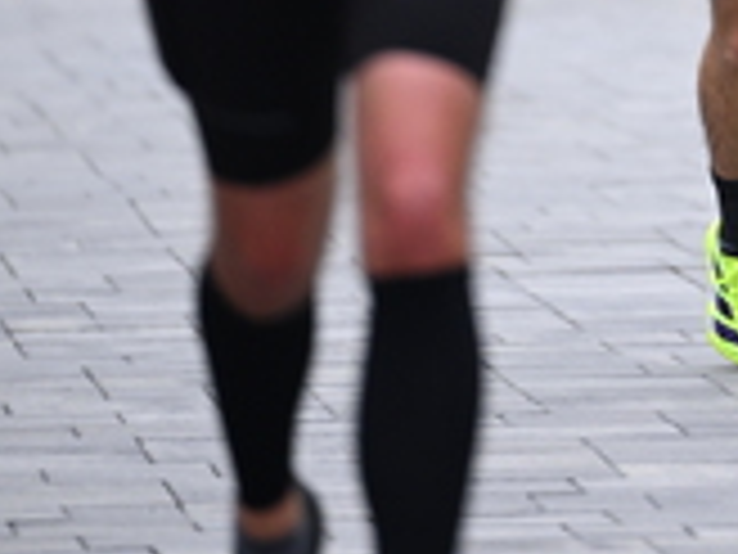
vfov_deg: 2.3
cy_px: -387
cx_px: 794
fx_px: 13772
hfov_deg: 3.1
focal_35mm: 646
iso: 1000
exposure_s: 1/1600
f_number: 2.8
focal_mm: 200
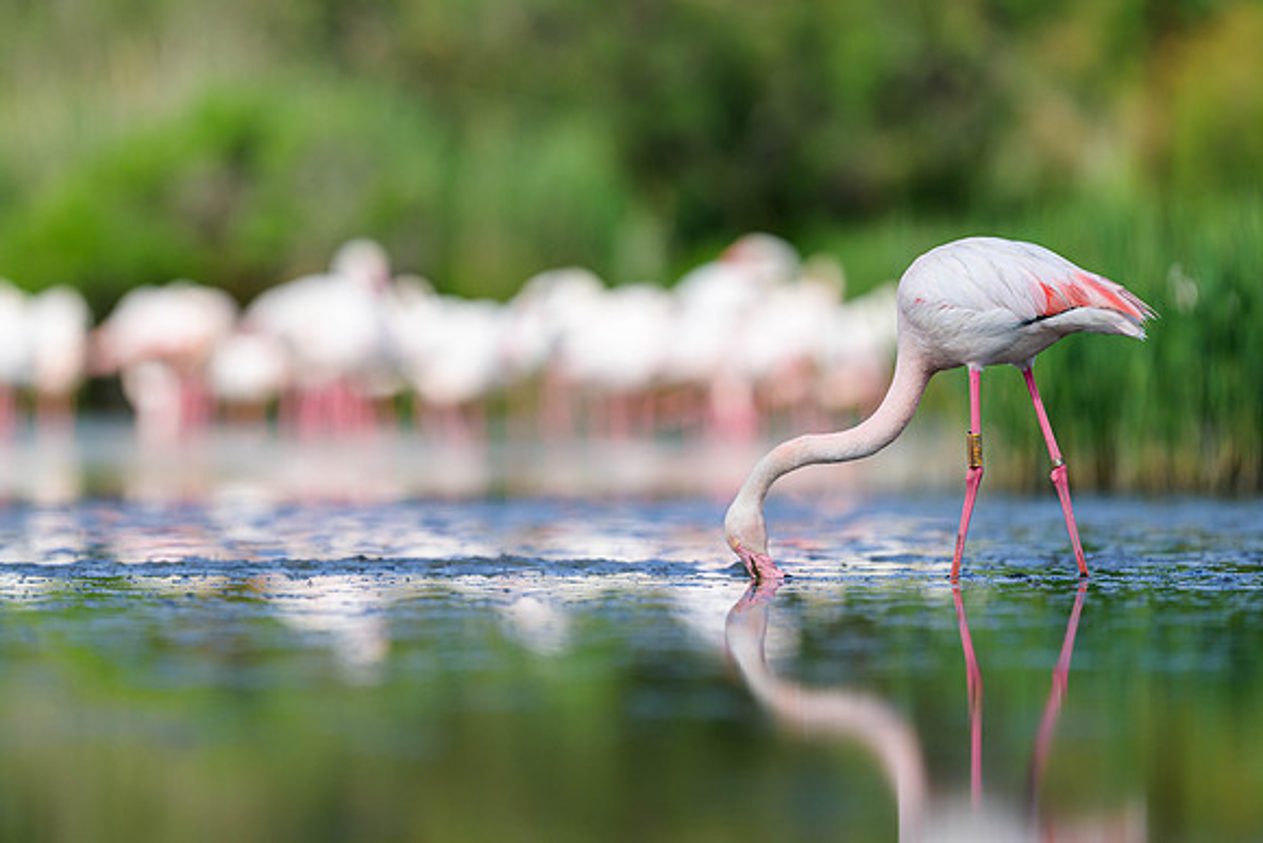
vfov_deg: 2.8
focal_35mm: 495
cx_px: 573
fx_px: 17371
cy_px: 333
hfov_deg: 4.2
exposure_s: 1/5000
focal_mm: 400
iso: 320
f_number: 3.5
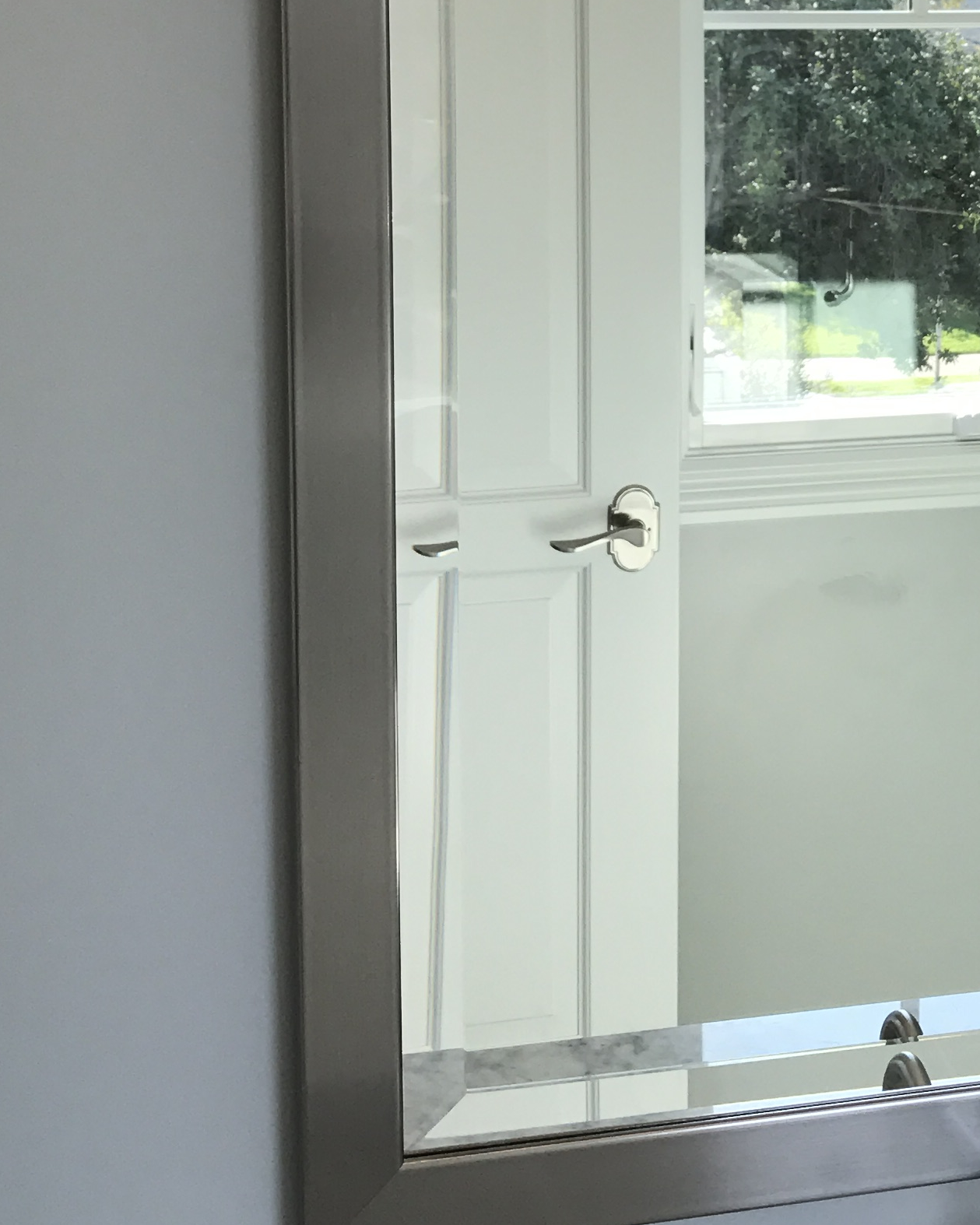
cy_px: 238
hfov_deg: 21.2
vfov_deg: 26.6
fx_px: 2538
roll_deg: +0.1
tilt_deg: -6.2
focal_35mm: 70
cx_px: 938
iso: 20
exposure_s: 1/346
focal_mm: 3.99
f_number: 1.8
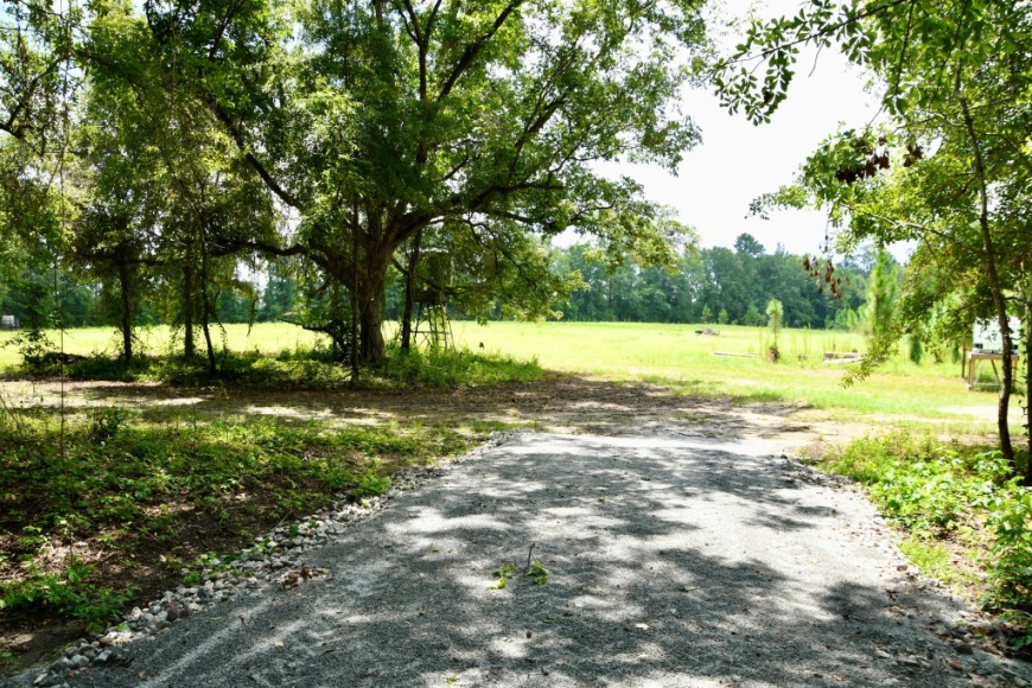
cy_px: 344
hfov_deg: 67.4
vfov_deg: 47.9
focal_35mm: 27
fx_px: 774
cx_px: 516
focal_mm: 18
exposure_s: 1/250
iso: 250
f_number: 6.3
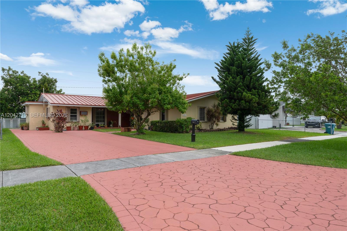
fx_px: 212
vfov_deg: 57.2
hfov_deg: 78.6
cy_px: 116
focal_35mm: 22
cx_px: 174
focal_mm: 22
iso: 100
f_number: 11
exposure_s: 1/15
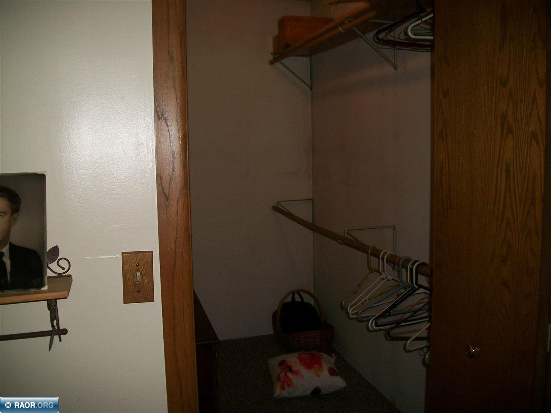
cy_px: 206
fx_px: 509
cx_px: 276
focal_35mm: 32
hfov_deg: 56.8
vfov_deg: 44.2
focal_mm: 5.7
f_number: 2.9
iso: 80
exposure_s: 1/60
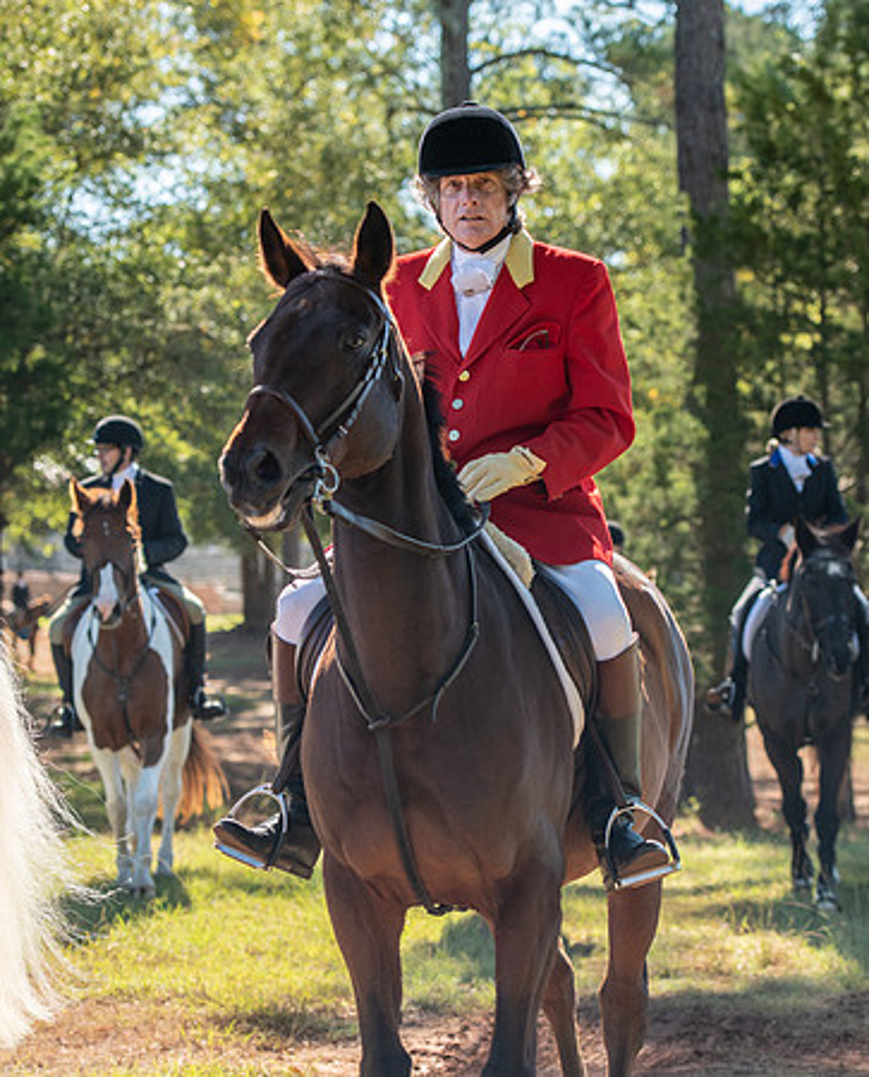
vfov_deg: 16.1
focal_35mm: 119
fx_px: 3805
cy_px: 559
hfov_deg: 13.0
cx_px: 543
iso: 200
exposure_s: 1/320
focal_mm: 80
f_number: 4
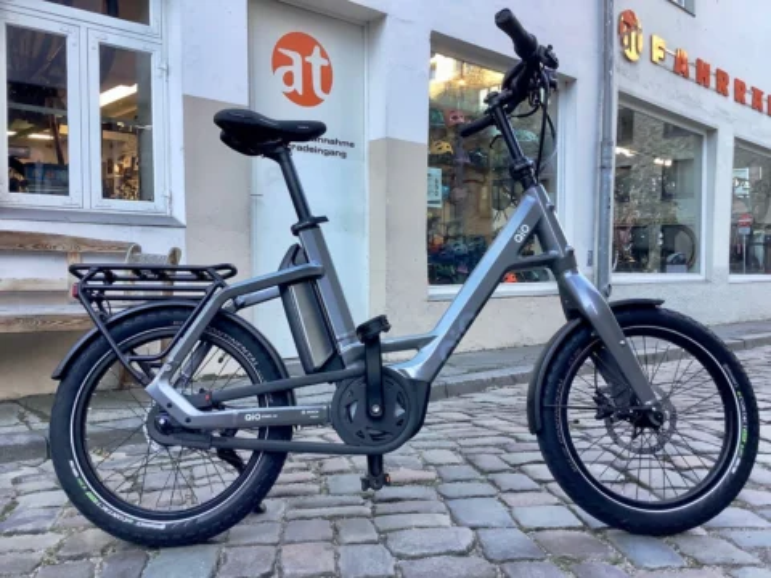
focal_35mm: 31
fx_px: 690
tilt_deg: -2.1
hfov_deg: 58.4
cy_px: 289
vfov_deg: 45.4
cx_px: 386
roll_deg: -0.1
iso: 80
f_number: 2.4
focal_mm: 3.3
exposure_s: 1/120
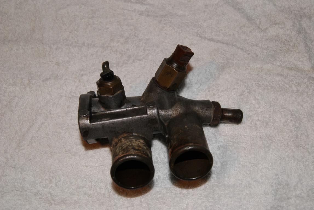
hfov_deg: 43.6
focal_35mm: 45
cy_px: 105
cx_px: 157
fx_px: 393
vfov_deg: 30.0
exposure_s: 1/60
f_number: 5.6
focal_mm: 30
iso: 400
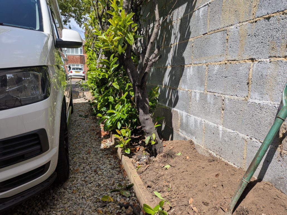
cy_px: 108
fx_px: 199
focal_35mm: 24
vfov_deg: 56.8
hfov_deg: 71.6
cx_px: 144
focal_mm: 4.53
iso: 27
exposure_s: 1/1692
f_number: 1.7
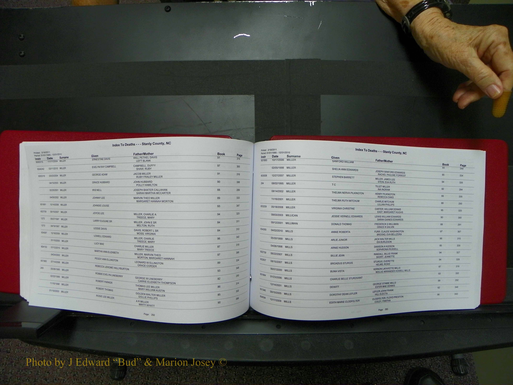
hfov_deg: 67.3
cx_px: 256
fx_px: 385
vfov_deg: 53.1
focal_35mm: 26
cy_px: 192
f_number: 2.8
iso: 100
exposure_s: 1/30
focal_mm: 4.6
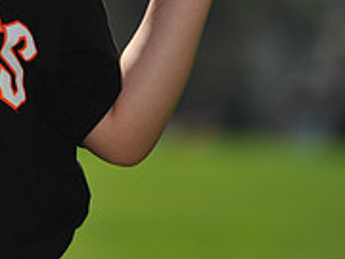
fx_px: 5103
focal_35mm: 512
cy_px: -94
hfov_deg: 3.9
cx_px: -46
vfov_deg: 2.9
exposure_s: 1/2500
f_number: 4
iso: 200
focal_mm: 165
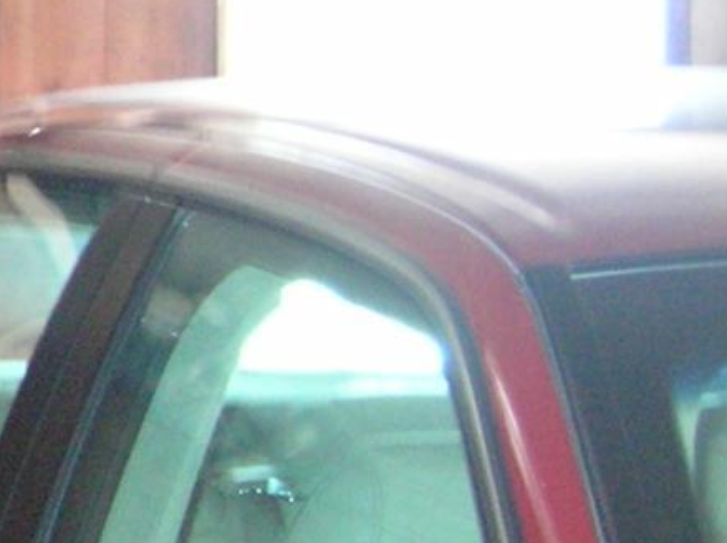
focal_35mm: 168
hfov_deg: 10.4
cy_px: 56
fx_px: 3523
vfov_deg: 8.8
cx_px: -944
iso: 224
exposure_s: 1/25.4
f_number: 2.7
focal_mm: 6
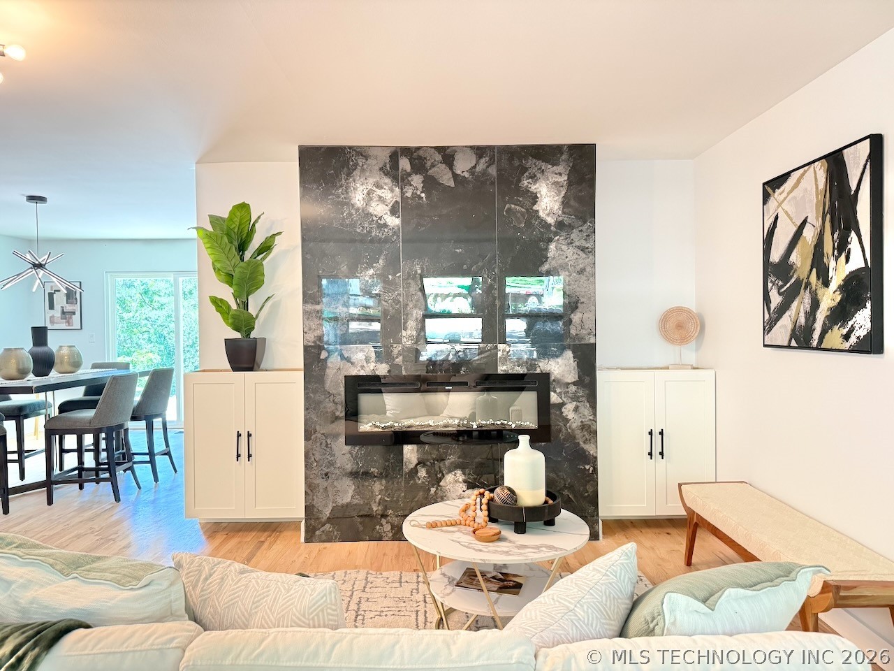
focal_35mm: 24
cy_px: 336
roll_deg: +0.5
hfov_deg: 71.6
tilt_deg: -1.1
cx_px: 447
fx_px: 620
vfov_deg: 56.8
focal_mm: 6.76
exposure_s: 1/60
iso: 400
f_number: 1.78
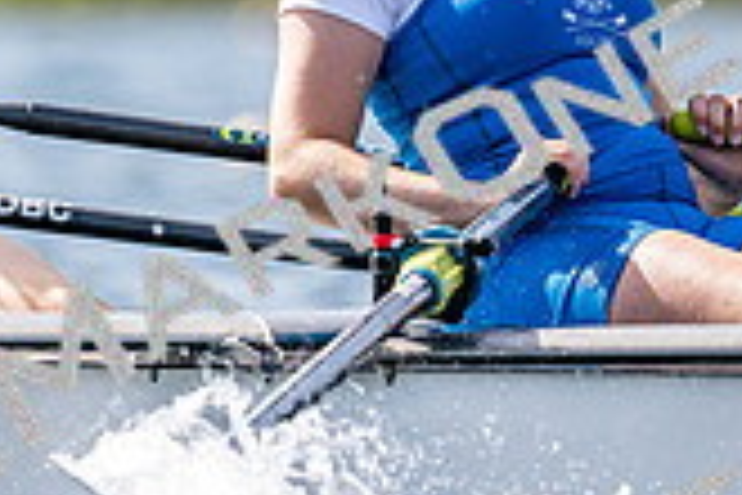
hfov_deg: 1.5
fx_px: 28936
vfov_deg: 1.0
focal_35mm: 1404
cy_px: -20
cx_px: 607
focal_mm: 400
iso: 320
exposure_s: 1/2500
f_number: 4.5
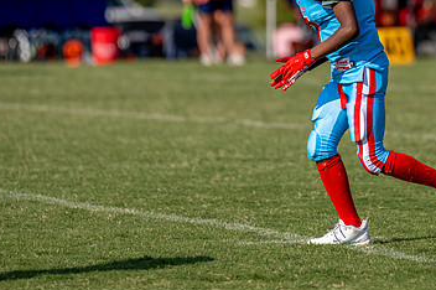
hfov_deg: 4.7
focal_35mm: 441
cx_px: 337
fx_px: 5336
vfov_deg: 3.1
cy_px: 14
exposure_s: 1/2500
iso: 125
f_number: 2.8
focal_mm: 200
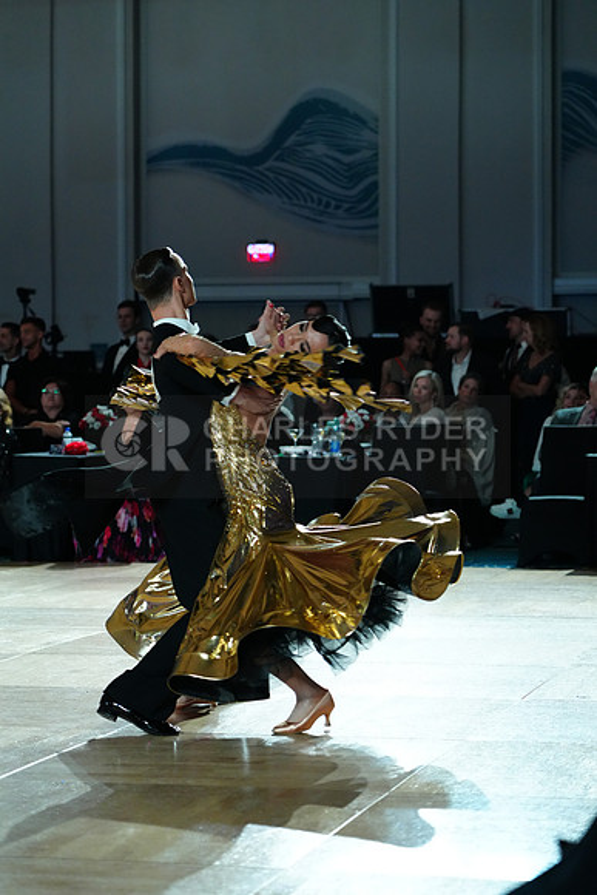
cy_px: 448
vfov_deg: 19.5
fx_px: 2610
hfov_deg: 13.0
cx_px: 298
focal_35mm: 105
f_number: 4
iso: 4000
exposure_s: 1/400
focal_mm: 105
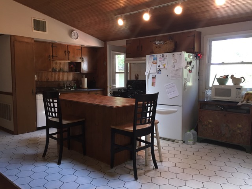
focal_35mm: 29
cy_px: 94
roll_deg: -0.3
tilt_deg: -5.2
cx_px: 126
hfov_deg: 61.7
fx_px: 211
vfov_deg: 48.2
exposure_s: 1/30
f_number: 2.2
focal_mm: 4.15
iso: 125
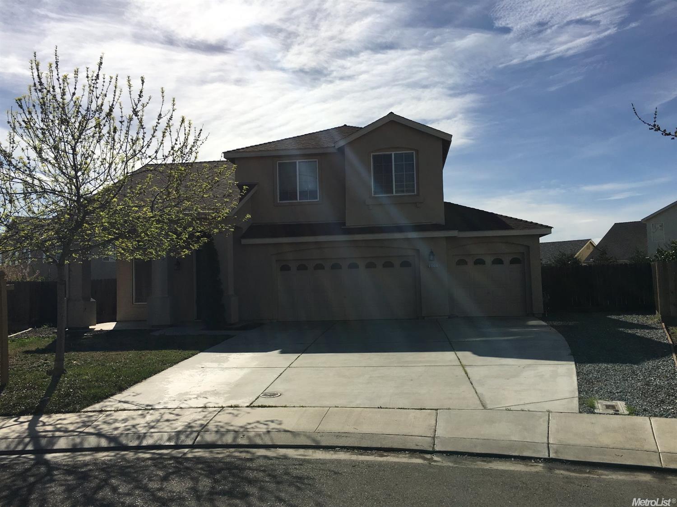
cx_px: 338
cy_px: 254
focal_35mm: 29
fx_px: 567
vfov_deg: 48.2
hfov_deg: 61.7
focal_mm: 4.15
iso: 25
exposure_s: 1/4274
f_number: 2.2
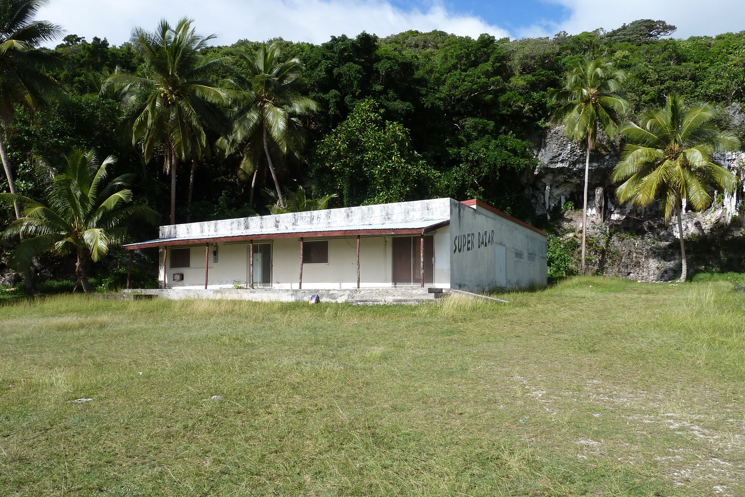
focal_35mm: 27
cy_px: 256
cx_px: 364
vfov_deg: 47.9
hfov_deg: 67.4
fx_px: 559
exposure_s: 1/400
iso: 80
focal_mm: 4.1
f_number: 4.5
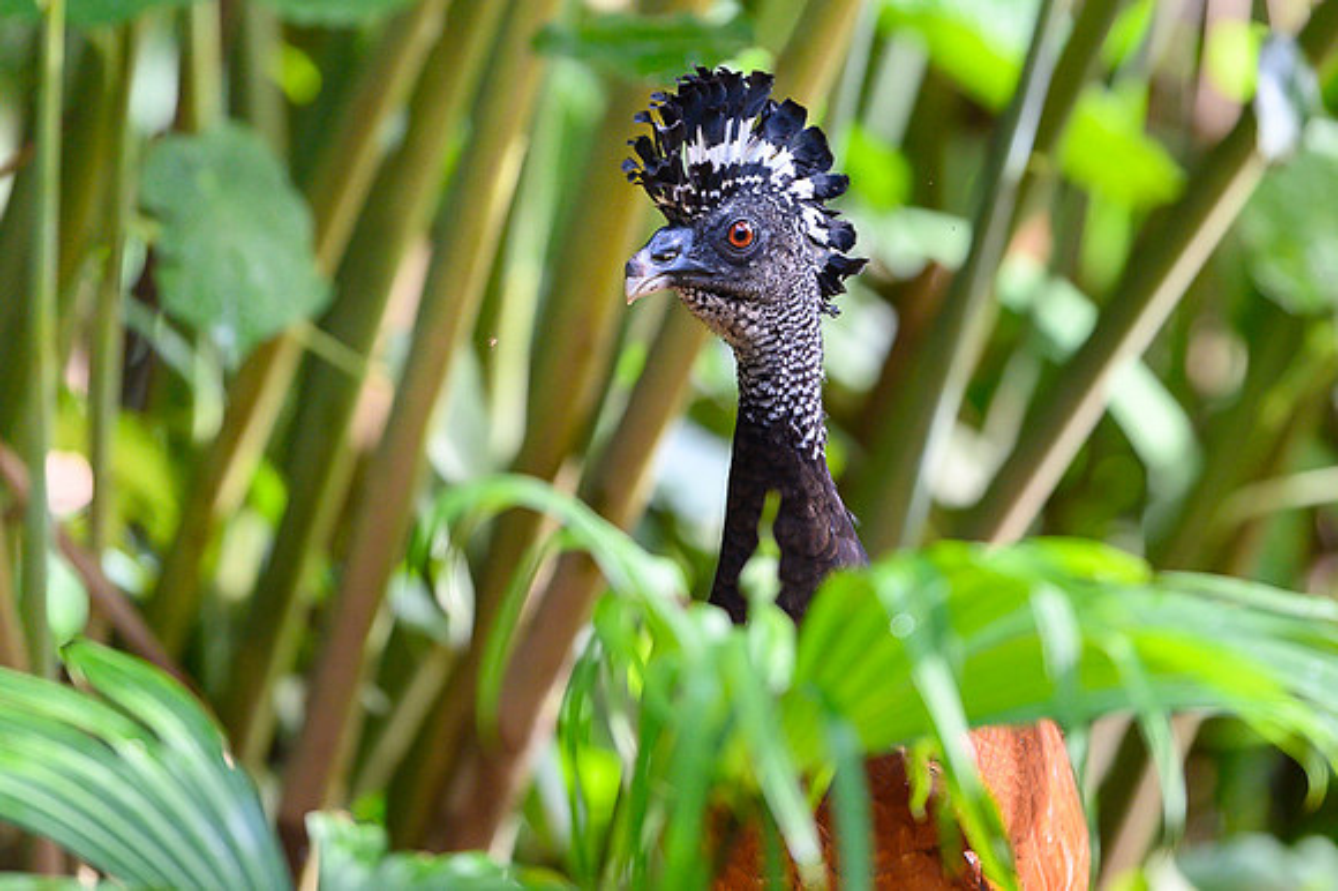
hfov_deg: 2.9
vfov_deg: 1.9
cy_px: 251
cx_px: 700
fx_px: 26721
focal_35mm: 719
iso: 1250
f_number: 4
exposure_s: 1/500
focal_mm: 500
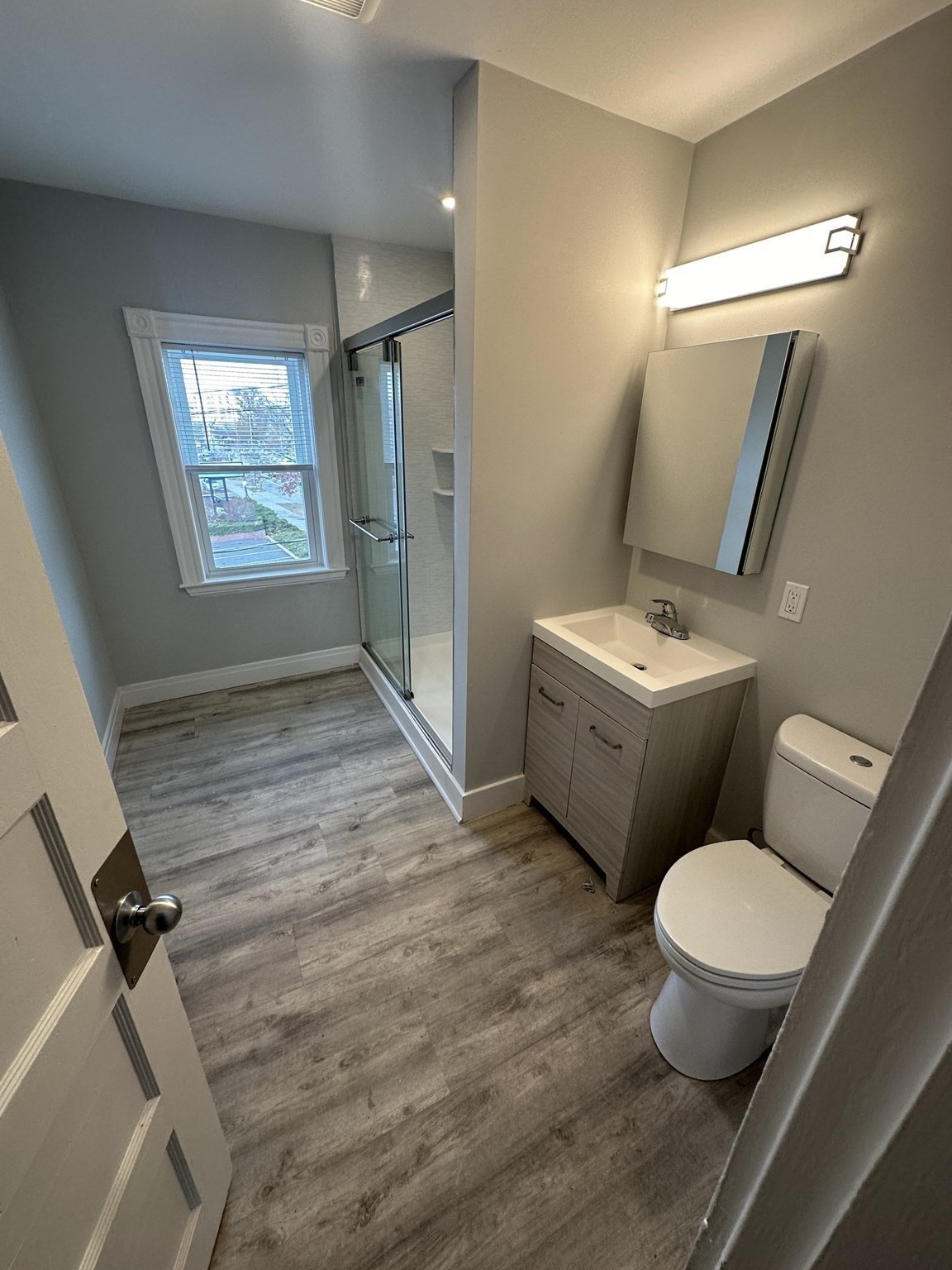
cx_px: 476
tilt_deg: -21.3
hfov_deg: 85.7
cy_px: 635
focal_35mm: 14
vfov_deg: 102.1
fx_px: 513
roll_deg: -2.7
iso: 125
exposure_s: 1/120
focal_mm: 2.22
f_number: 2.2
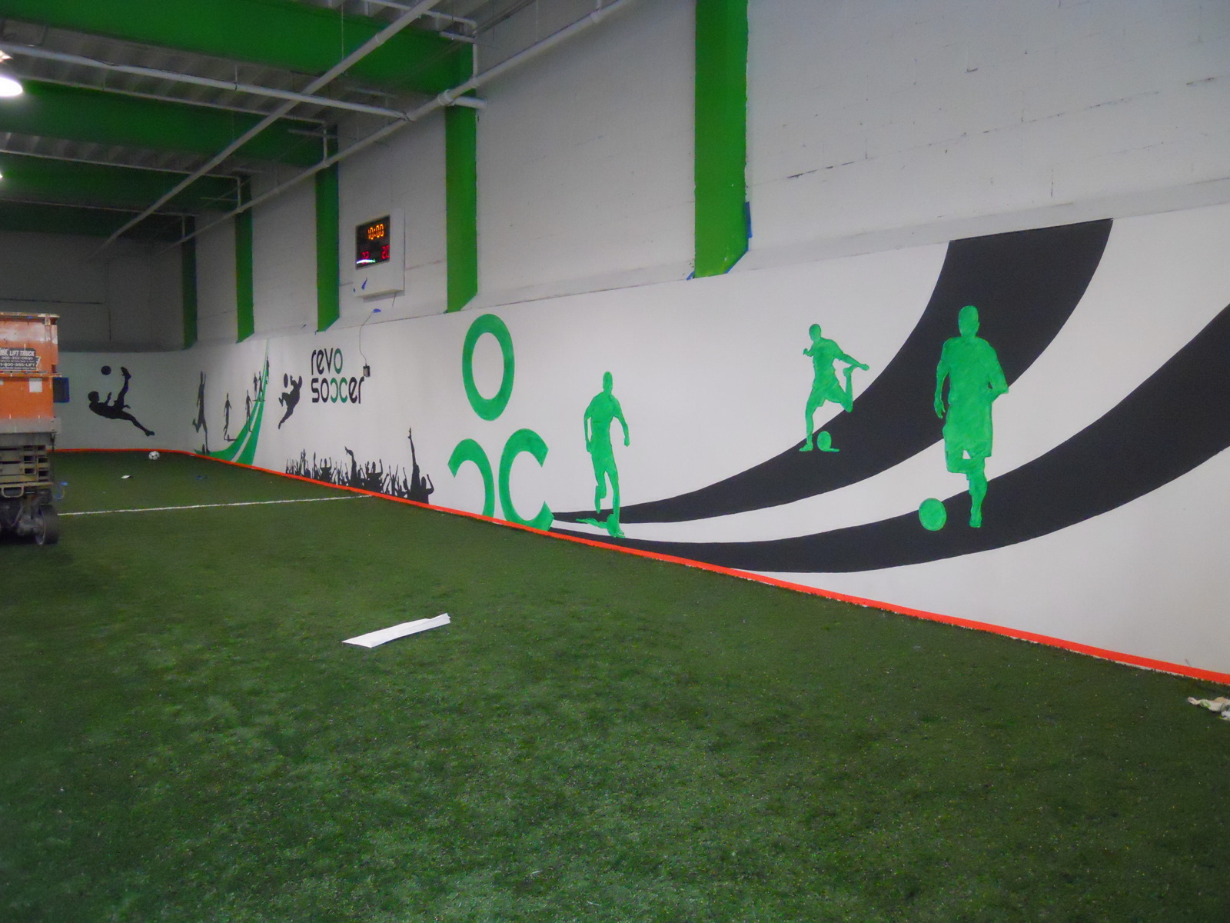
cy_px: 462
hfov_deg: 63.4
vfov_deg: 49.7
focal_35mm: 28
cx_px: 615
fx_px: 995
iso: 800
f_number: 2.7
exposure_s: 1/100
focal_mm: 5
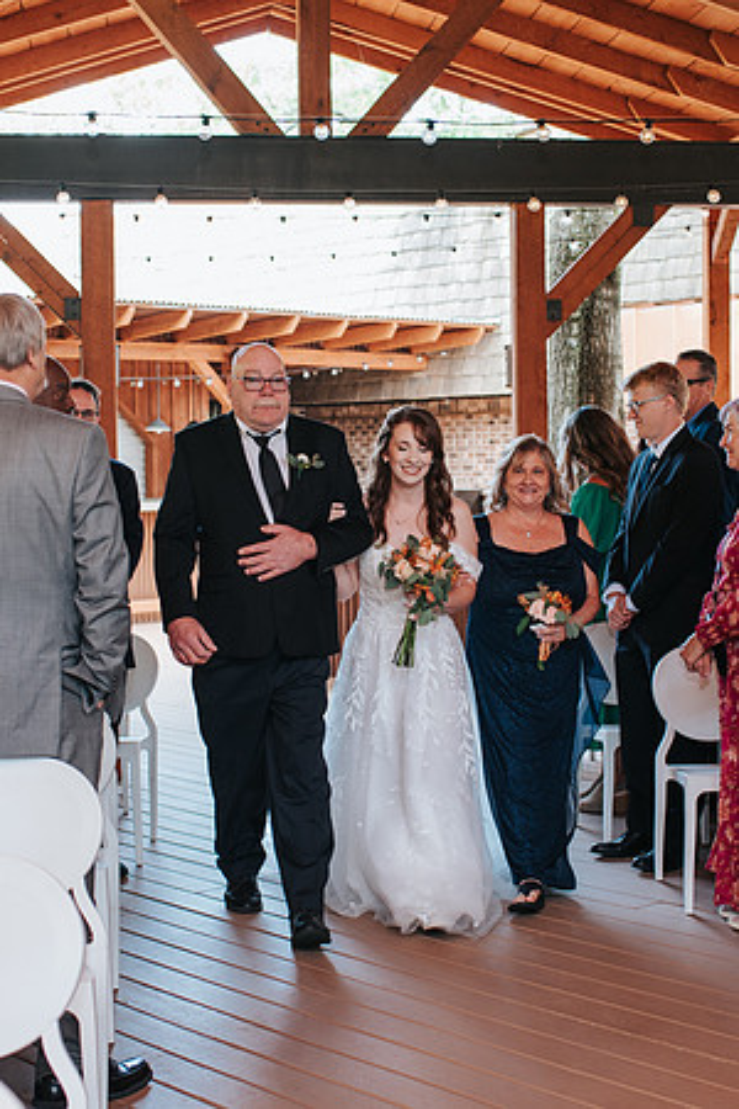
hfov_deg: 23.7
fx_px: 1763
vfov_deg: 34.9
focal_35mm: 57
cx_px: 365
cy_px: 554
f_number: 3.2
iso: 400
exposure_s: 1/125
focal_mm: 35
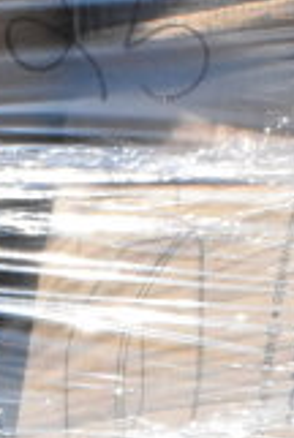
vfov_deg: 12.9
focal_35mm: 153
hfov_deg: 9.0
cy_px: 589
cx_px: 136
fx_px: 1866
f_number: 22
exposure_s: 1/2500
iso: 6400
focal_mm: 18
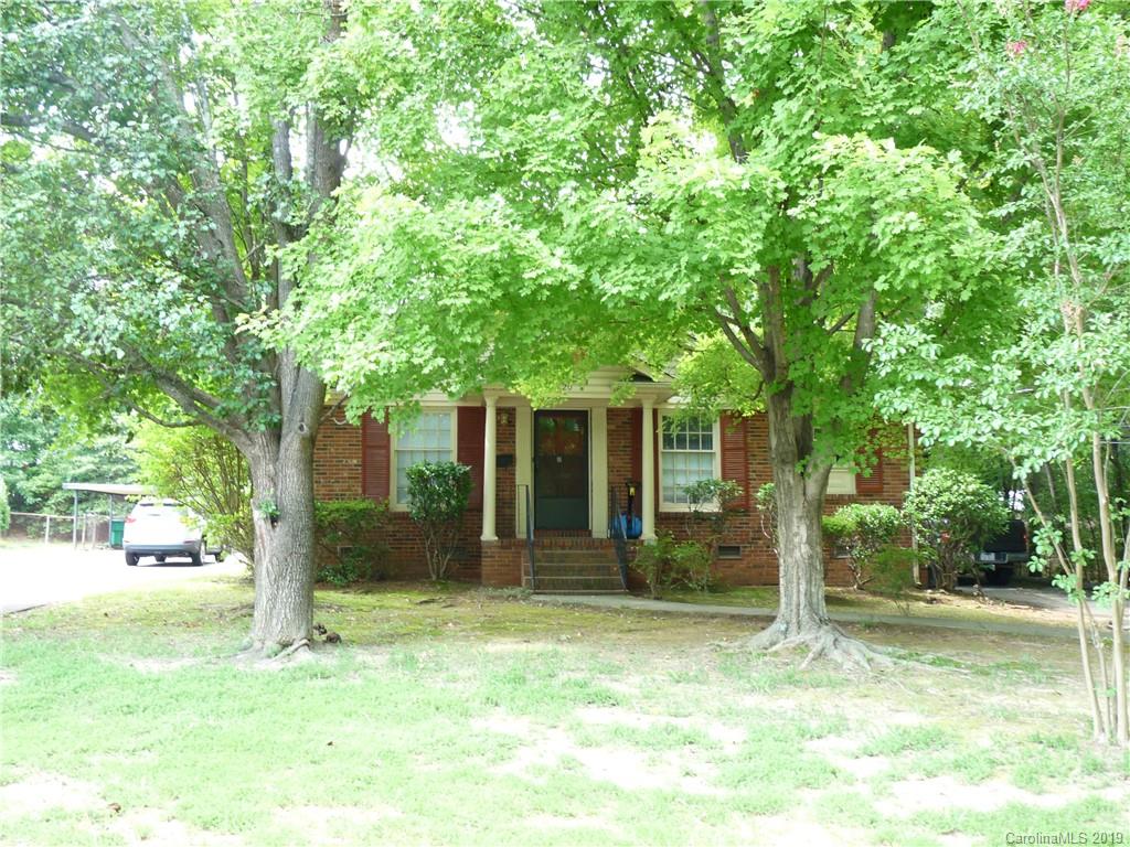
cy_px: 424
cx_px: 565
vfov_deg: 44.2
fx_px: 1045
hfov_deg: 56.8
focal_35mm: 32
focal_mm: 5.6
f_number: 3
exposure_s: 1/30
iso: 125
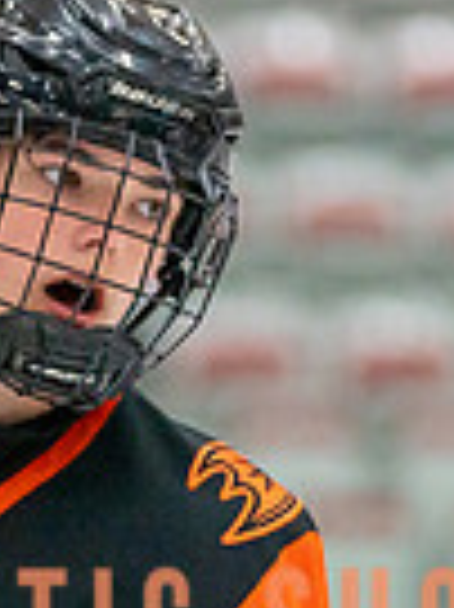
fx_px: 12996
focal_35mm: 742
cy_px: 626
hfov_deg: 2.0
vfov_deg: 2.7
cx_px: -45
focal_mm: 154
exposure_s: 1/1250
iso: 3200
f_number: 2.8
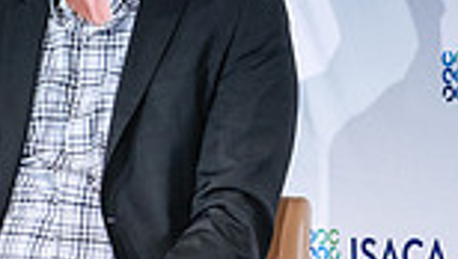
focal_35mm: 912
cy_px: 262
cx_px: 117
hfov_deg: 2.4
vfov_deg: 1.3
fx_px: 11087
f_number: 2.8
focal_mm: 124.3
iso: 800
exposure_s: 1/80
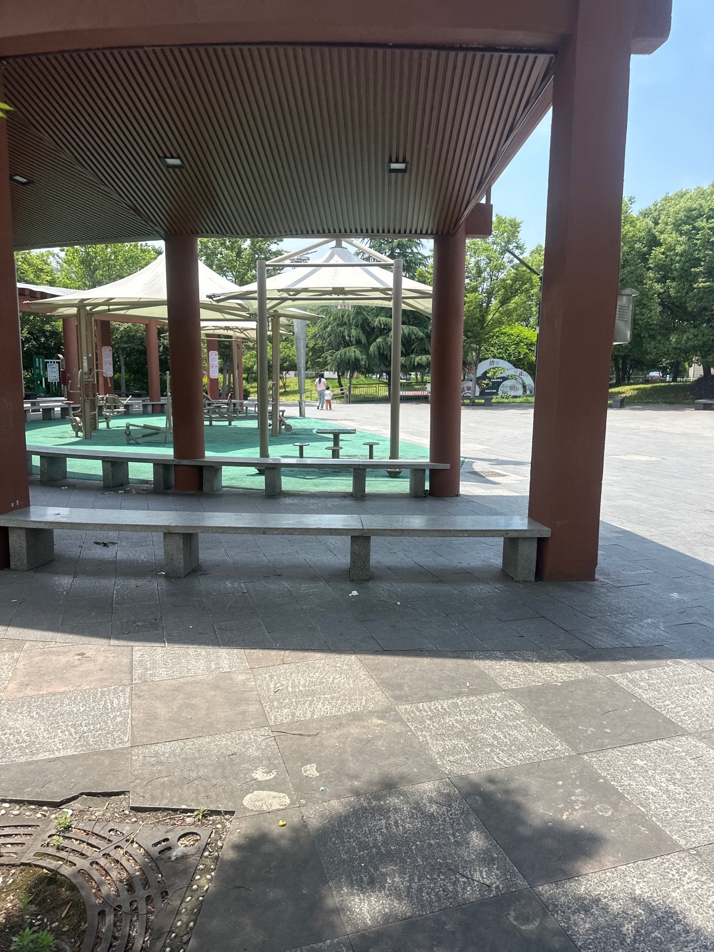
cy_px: 476
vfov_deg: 71.6
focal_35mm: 24
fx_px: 660
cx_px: 357
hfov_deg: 56.8
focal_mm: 6.86
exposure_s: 1/1845
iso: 80
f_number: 1.78
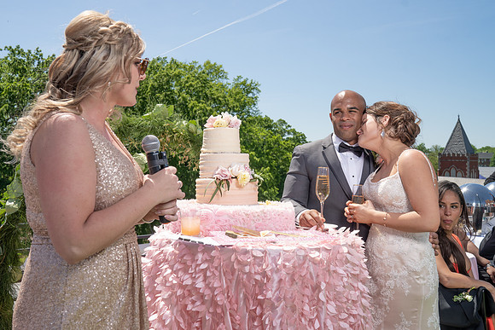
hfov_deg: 48.4
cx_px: 215
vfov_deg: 33.5
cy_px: 143
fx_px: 549
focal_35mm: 40
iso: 50
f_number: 7.1
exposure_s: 1/250
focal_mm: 35
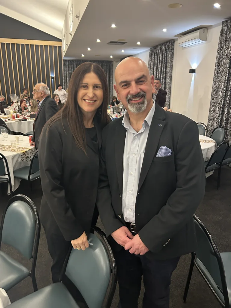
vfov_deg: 67.3
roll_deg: -1.5
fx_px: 231
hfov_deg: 53.1
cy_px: 154
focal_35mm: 26
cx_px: 116
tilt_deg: -16.3
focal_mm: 5.7
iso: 400
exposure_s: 1/33
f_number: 1.5
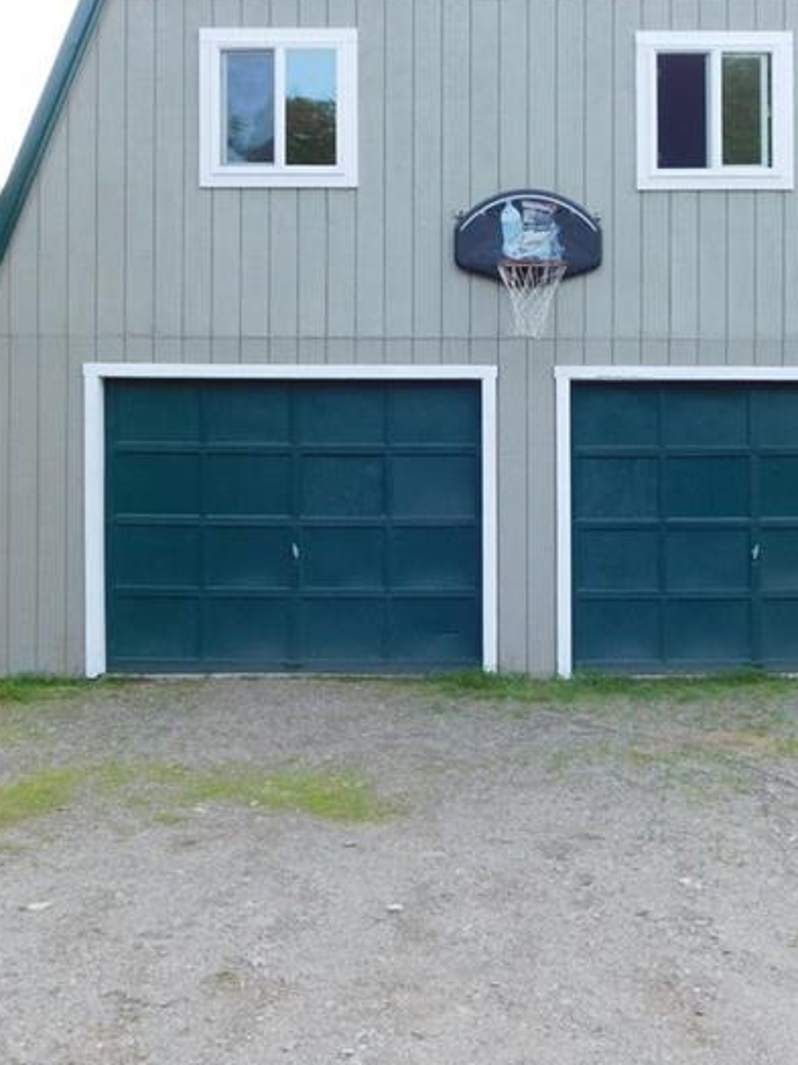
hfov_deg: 32.7
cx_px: 508
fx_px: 1352
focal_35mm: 44
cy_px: 461
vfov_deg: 42.9
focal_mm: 5.3
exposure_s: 1/80
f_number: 3.2
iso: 125
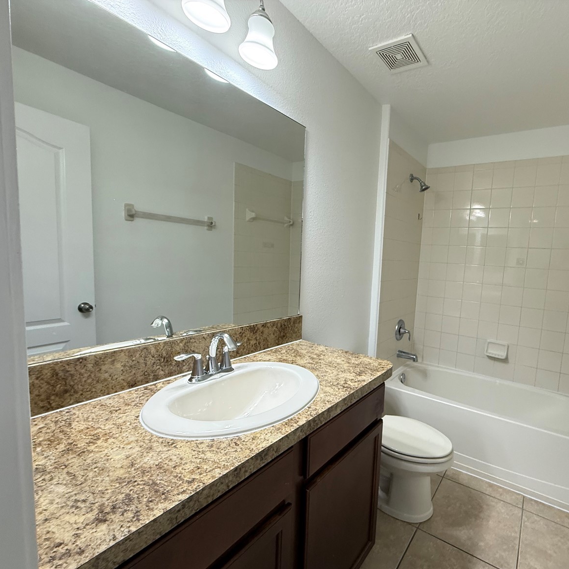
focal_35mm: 17
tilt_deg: -6.5
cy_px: 292
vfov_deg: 84.0
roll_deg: -2.6
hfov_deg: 82.0
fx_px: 316
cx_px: 364
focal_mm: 2.22
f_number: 2.2
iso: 320
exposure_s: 1/120
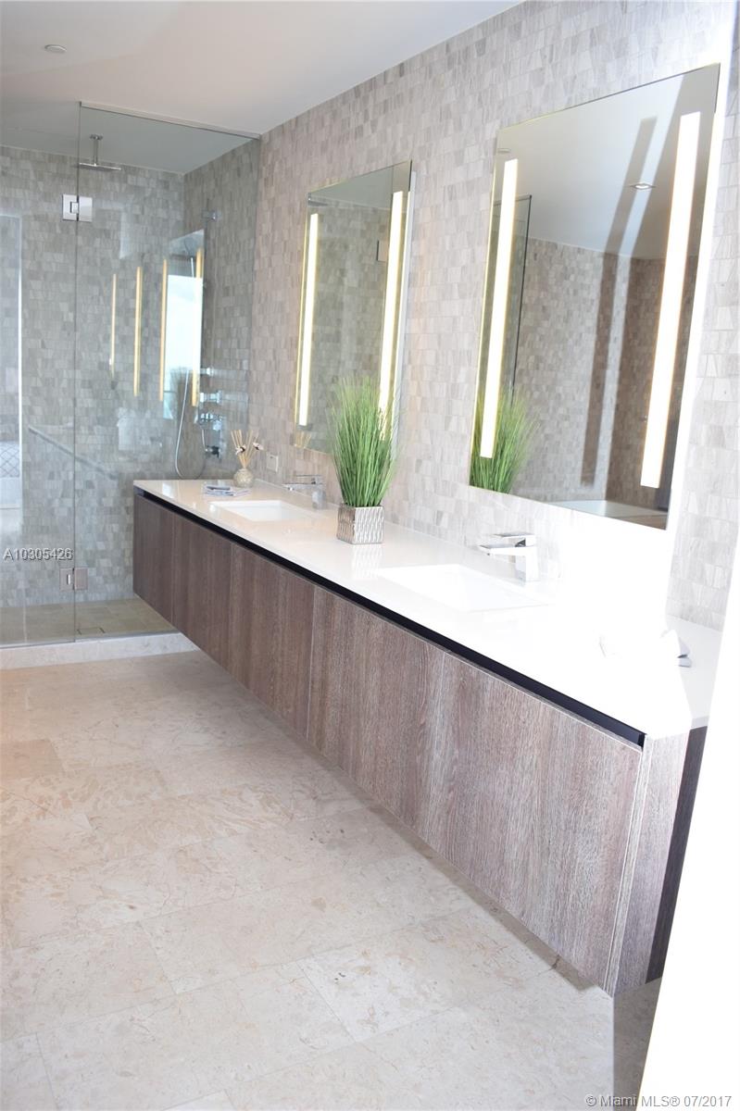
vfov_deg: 67.4
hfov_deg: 47.9
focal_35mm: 27
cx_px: 370
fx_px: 833
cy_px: 556
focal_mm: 18
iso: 500
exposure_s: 1/60
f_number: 4
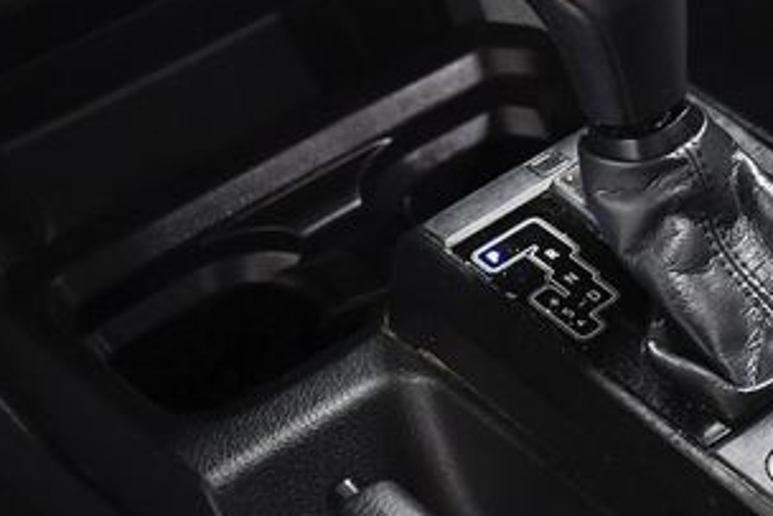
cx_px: 661
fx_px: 2170
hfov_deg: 19.9
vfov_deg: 13.6
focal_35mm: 101
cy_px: 184
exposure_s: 1/100
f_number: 4.5
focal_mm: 32
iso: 2500
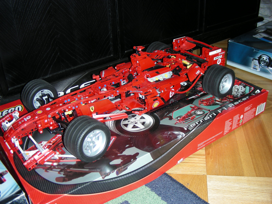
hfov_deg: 49.0
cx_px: 136
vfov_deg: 37.7
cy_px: 102
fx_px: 299
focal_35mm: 38
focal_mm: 6.3
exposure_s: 1/60
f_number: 3.5
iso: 50
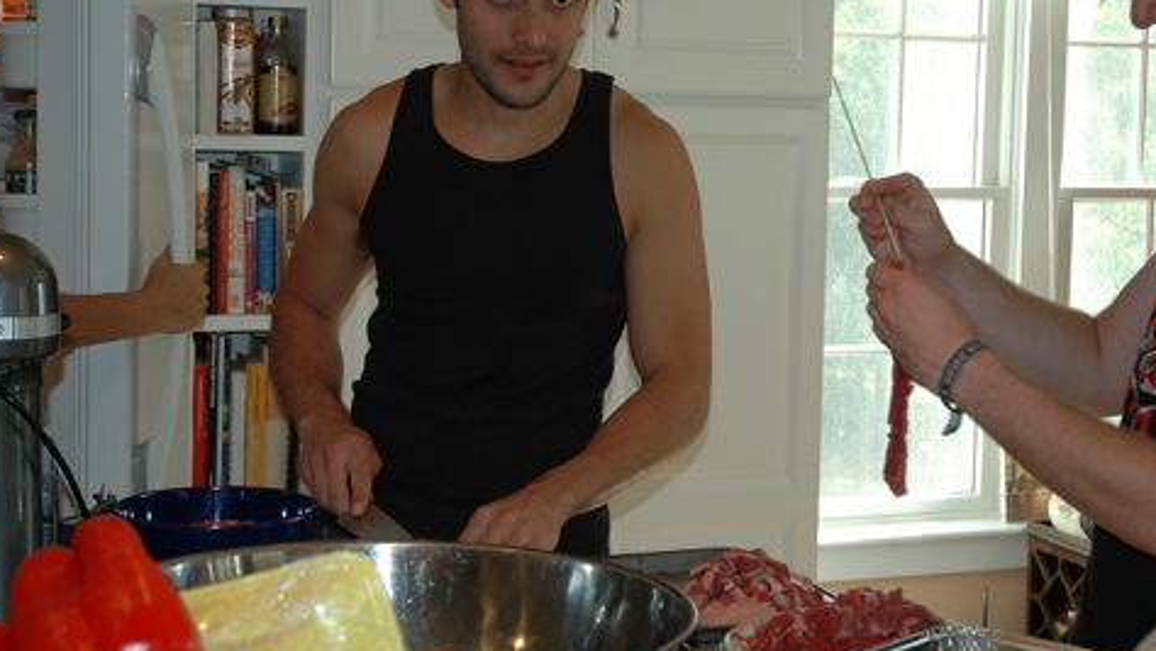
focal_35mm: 66
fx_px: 2015
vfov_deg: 18.3
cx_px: 629
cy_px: 221
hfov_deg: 32.0
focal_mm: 31
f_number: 4
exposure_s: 1/100
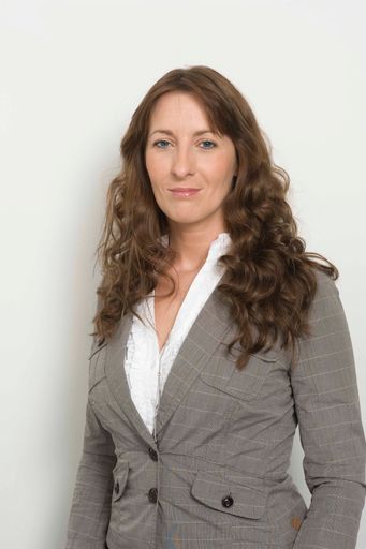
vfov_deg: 23.9
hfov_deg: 16.1
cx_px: 183
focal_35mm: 85
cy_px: 274
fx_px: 1297
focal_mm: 85
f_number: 16
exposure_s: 1/125
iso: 200
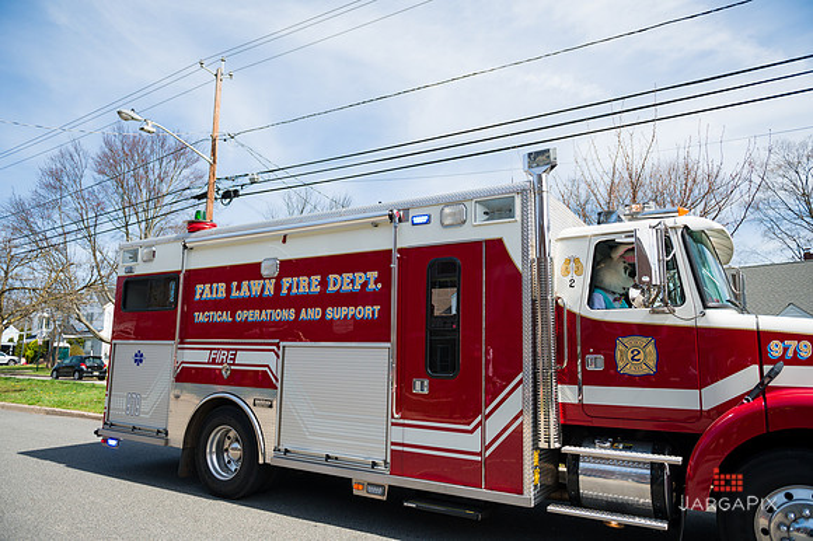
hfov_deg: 73.8
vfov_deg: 53.1
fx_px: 542
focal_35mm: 24
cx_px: 406
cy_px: 270
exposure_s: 1/3200
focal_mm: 24
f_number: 4
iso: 200
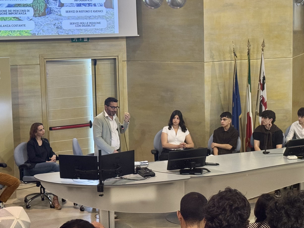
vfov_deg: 18.6
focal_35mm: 79
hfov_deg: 24.6
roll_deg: +1.0
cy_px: 95
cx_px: 198
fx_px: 694
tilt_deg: -7.2
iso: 200
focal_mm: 6.76
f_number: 1.78
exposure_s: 1/50
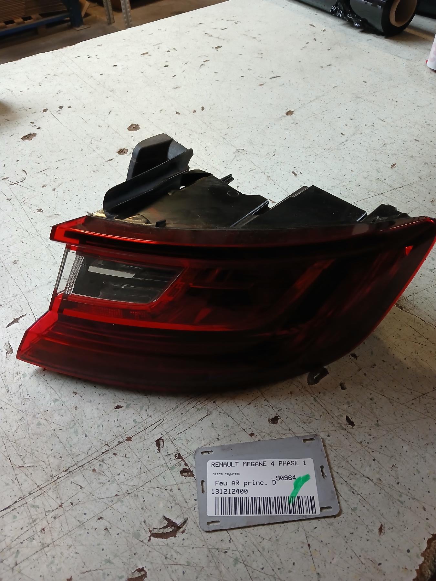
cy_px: 290
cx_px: 218
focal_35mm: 27
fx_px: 453
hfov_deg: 51.4
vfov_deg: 65.3
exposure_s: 1/33.3
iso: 200
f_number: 1.8
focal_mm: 3.98
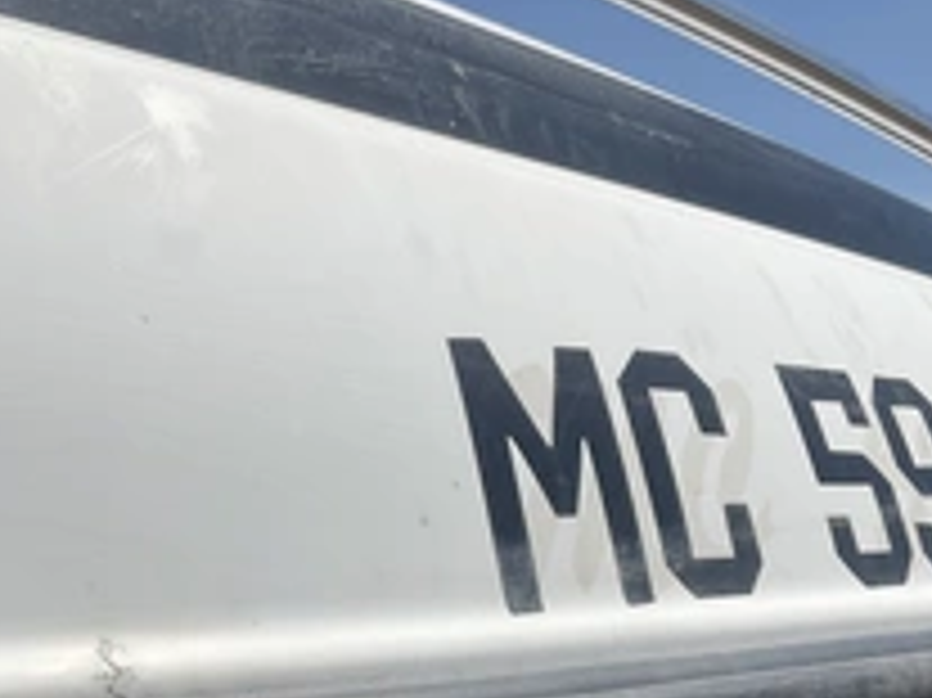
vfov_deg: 25.3
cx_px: 414
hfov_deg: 34.3
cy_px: 626
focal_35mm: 56
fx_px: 1507
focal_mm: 3
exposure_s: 1/4065
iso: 25
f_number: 1.8
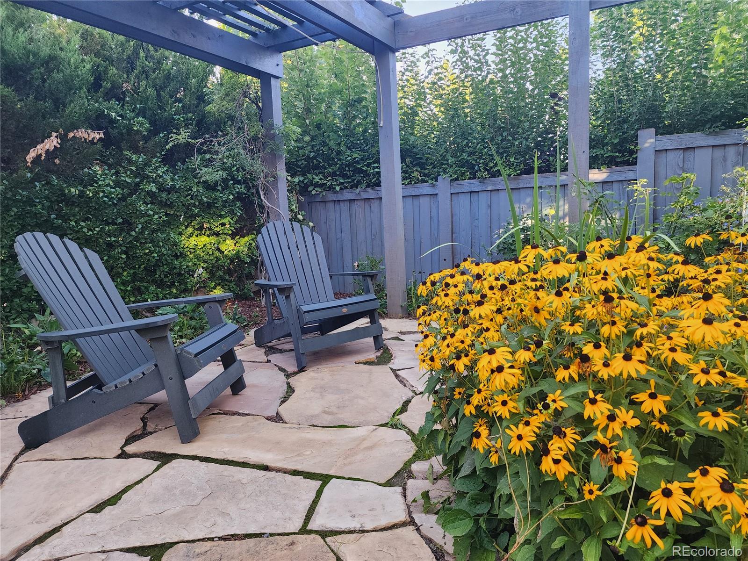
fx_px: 497
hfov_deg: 73.9
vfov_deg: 58.9
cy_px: 280
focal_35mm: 23
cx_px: 374
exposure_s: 1/180
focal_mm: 6.4
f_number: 1.8
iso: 125
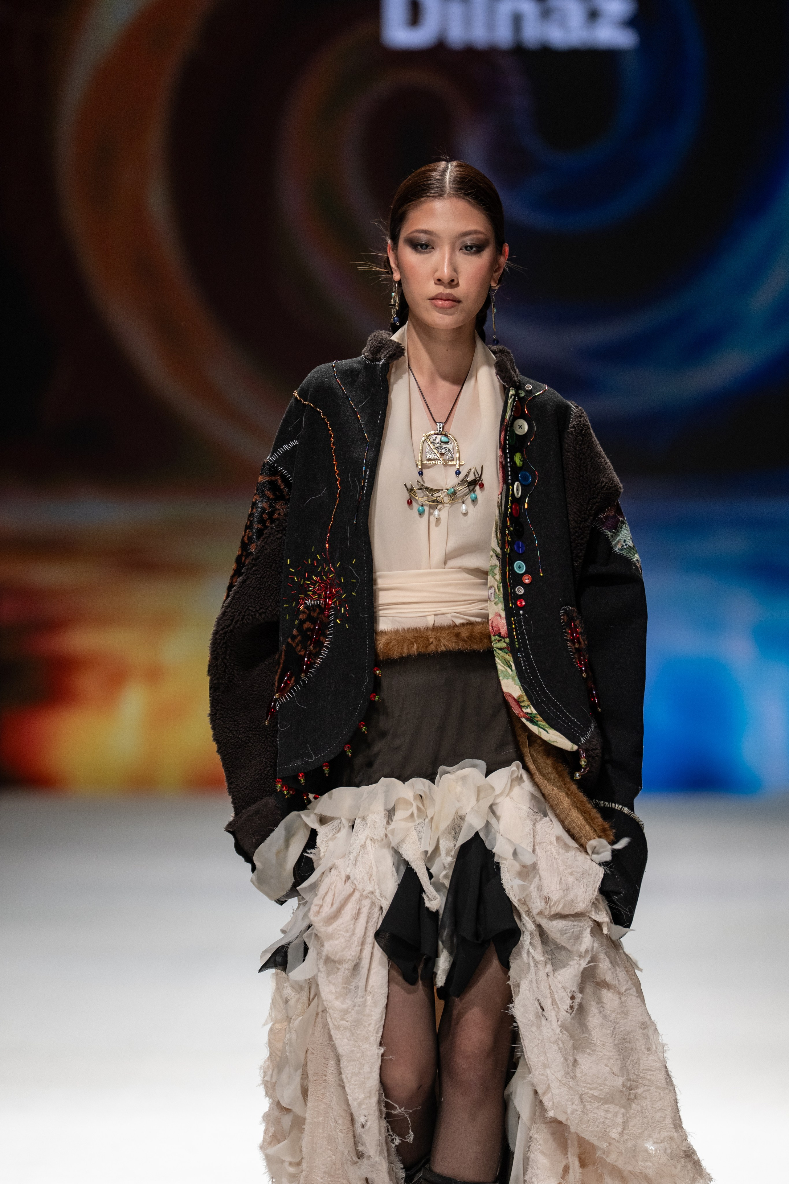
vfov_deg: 6.9
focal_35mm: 300
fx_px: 9862
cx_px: 394
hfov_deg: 4.6
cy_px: 592
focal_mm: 200
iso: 200
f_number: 2.8
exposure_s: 1/400
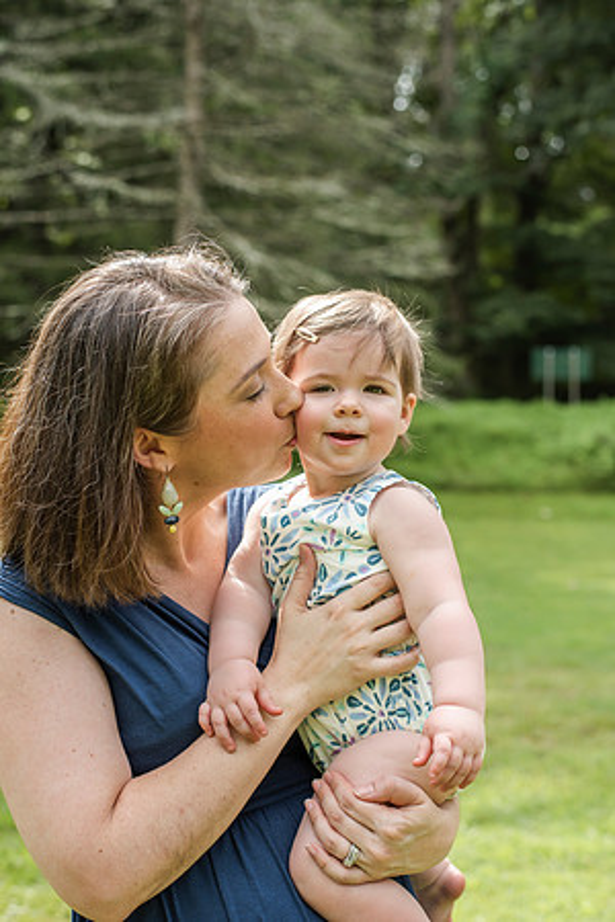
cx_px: 308
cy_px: 461
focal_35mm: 50
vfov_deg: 39.6
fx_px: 1281
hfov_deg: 27.0
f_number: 4
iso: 400
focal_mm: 50
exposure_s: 1/1600
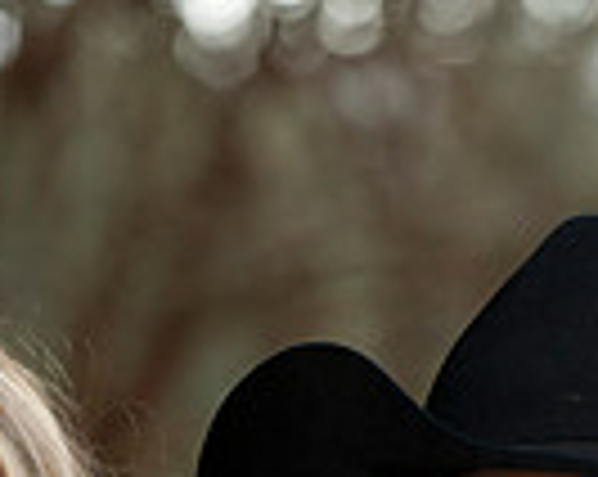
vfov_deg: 2.5
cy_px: 832
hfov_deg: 3.2
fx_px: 10869
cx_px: 301
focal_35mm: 615
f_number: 4
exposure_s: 1/160
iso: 250
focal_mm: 150
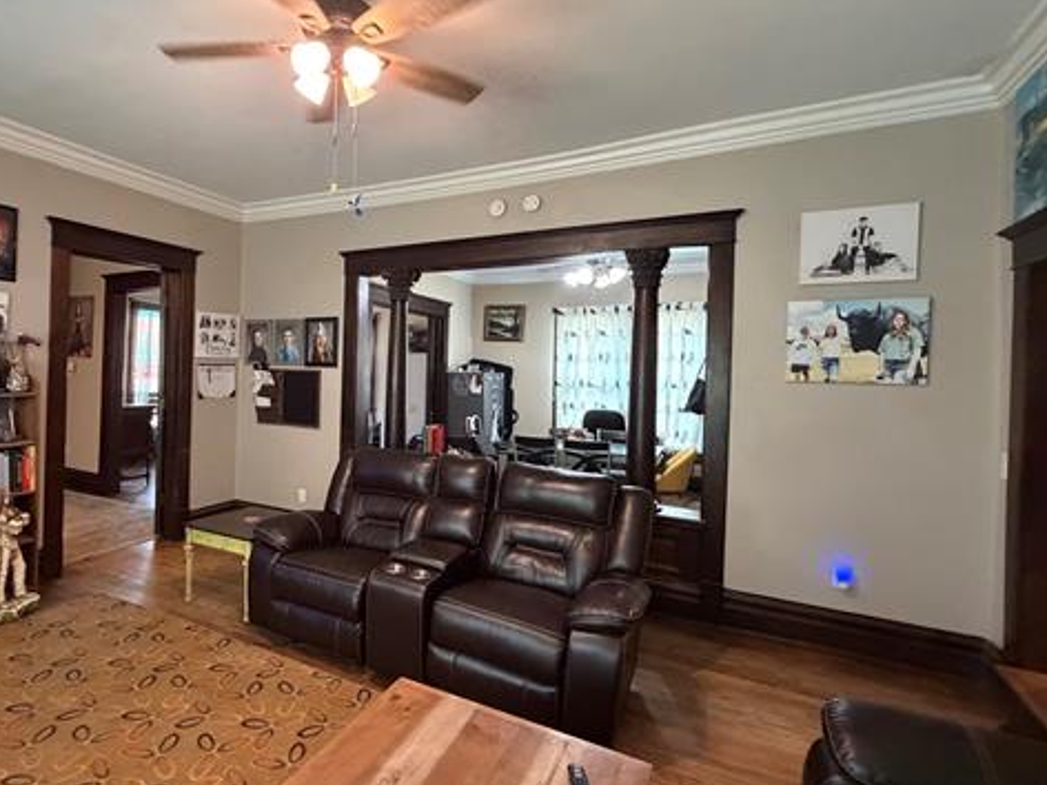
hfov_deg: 83.5
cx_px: 413
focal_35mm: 19
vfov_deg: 68.6
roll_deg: -1.9
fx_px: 575
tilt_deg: +0.0
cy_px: 373
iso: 1000
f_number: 2.2
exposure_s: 1/60
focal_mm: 2.22
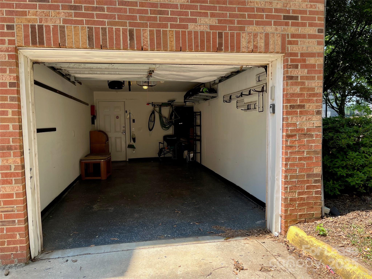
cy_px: 140
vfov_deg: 53.1
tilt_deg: -3.1
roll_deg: +1.9
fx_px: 279
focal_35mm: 26
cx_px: 186
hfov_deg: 67.3
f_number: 1.6
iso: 50
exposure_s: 1/522
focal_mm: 5.1
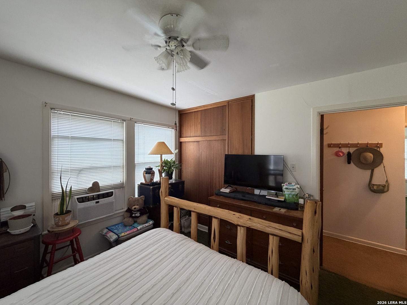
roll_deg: -1.3
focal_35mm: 14
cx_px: 204
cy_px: 152
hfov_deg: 102.1
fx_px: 165
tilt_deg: +0.2
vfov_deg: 85.7
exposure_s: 1/106
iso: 320
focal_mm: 2.22
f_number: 2.2
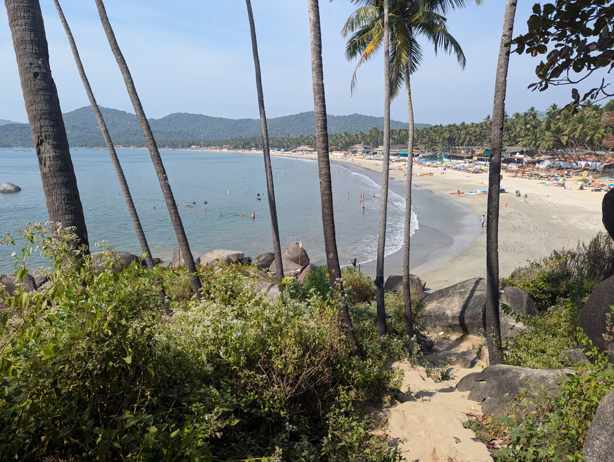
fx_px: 426
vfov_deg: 56.9
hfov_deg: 71.5
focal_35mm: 24
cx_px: 307
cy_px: 231
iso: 47
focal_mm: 6.81
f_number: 1.85
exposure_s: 1/1508
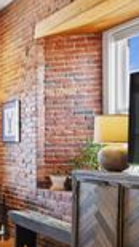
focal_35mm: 51
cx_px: -171
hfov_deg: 15.8
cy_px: 149
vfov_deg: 40.4
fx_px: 333
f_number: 7.1
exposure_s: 1/1.67
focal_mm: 15
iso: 250
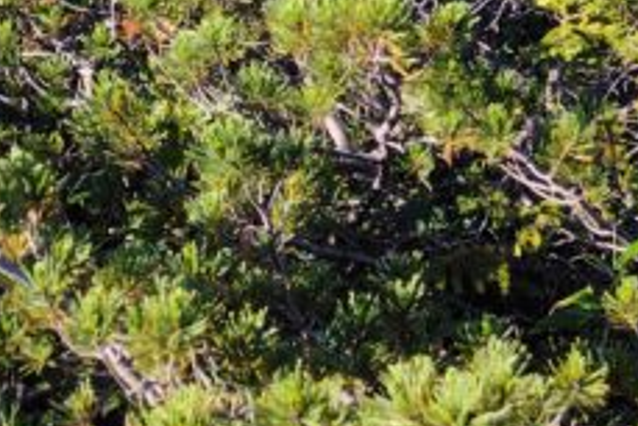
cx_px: 802
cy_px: -601
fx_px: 1897
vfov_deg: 10.9
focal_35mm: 107
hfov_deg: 18.0
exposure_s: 1/1423
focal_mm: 5.6
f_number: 1.9
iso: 50
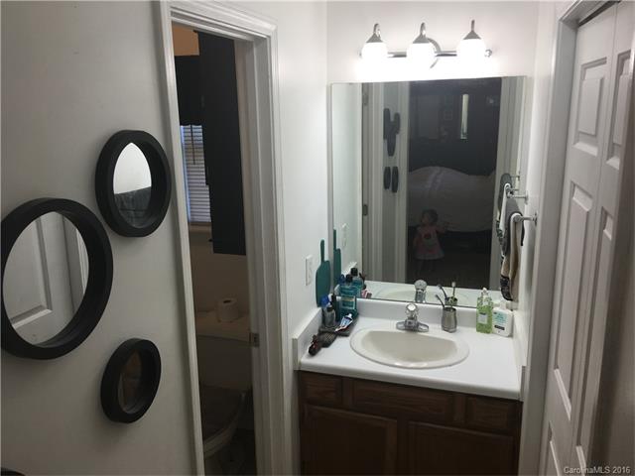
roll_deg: +0.2
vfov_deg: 48.2
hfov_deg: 61.7
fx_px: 532
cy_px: 238
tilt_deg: -12.4
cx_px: 318
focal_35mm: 29
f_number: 2.2
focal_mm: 4.15
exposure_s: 1/40
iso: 25
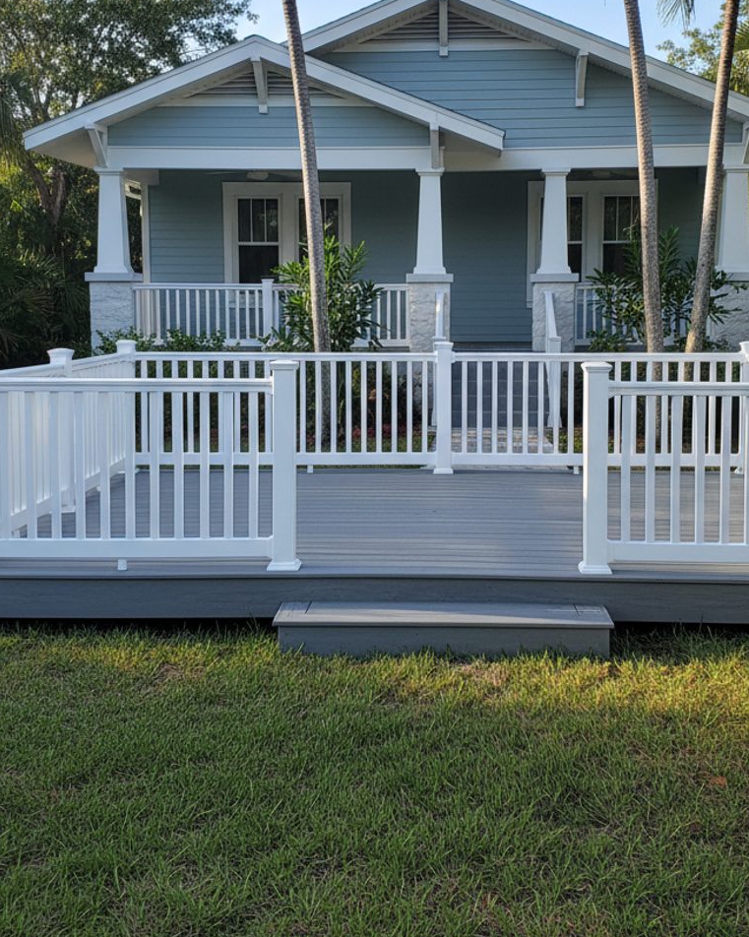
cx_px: 437
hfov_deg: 45.6
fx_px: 887
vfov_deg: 55.5
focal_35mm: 32
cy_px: 406
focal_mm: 5.7
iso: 967
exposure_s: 1/626
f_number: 1.6
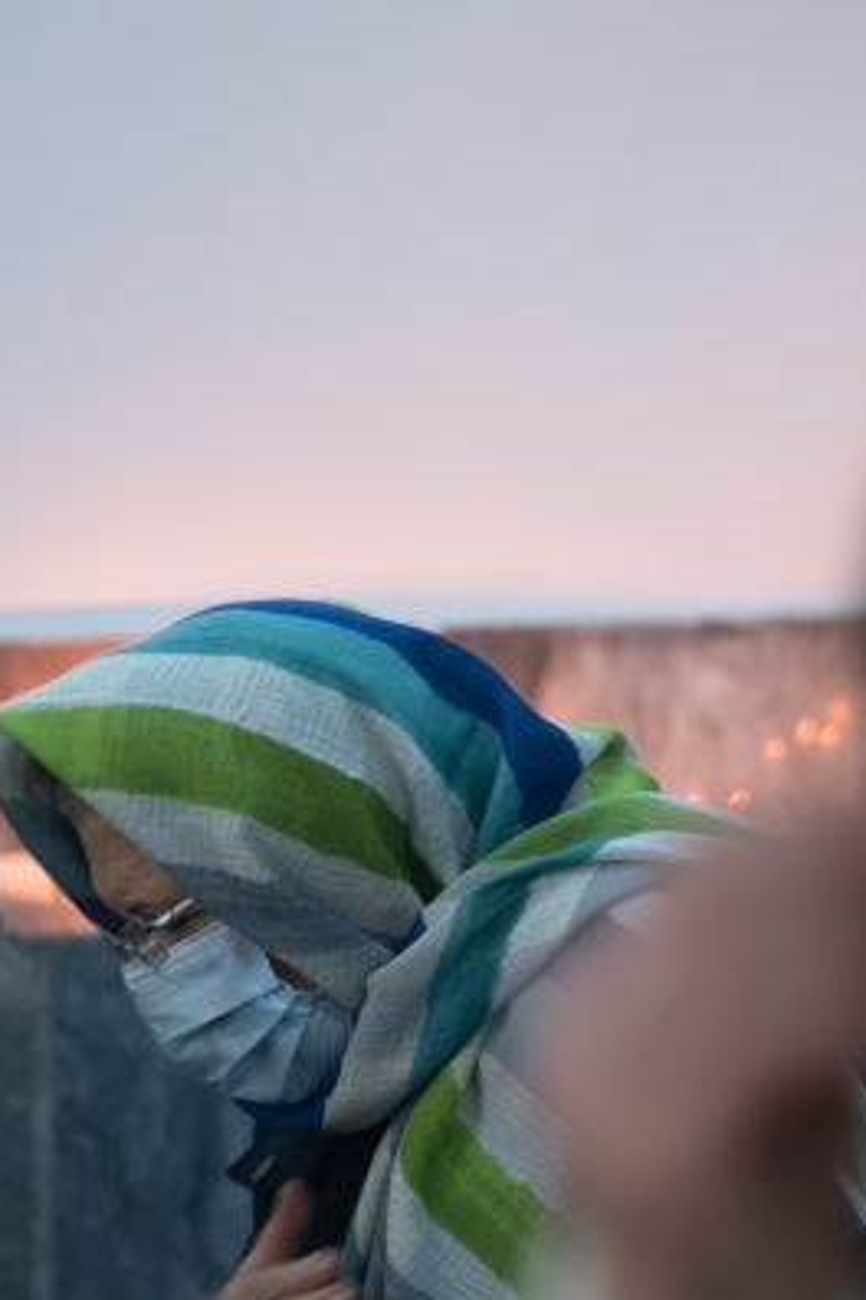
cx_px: 781
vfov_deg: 5.9
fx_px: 12700
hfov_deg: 3.9
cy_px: 727
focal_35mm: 352
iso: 400
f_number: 2.8
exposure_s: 1/40
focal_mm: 90.6
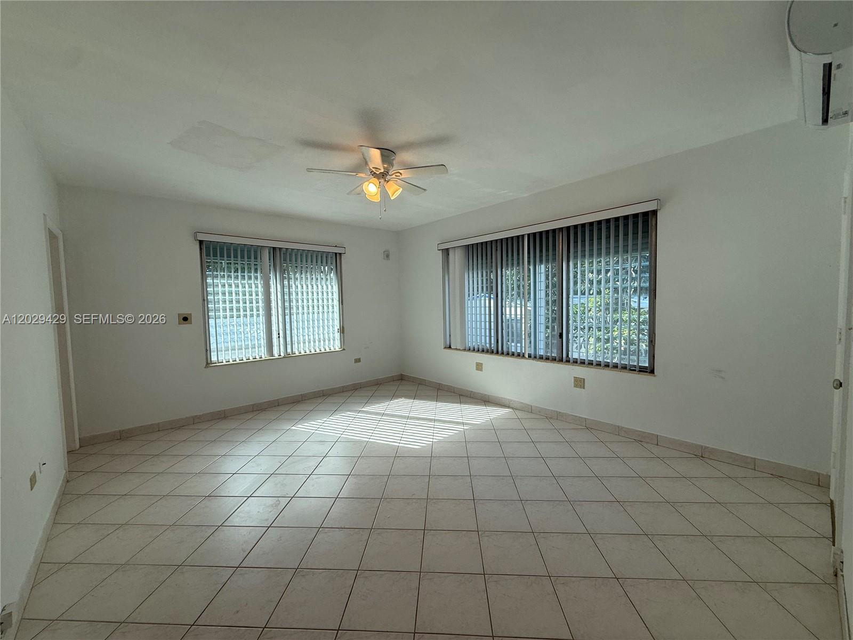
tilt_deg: -2.5
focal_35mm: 14
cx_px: 426
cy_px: 320
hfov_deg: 102.1
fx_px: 345
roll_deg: +1.3
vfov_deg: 85.7
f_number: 2.2
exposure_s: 1/242
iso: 64
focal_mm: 2.22
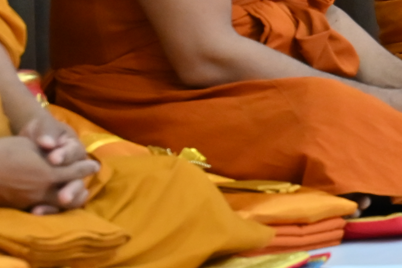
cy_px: -95
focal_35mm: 182
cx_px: 845
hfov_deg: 10.3
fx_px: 2032
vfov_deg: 7.5
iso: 2500
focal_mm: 40
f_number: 4
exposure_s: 1/125
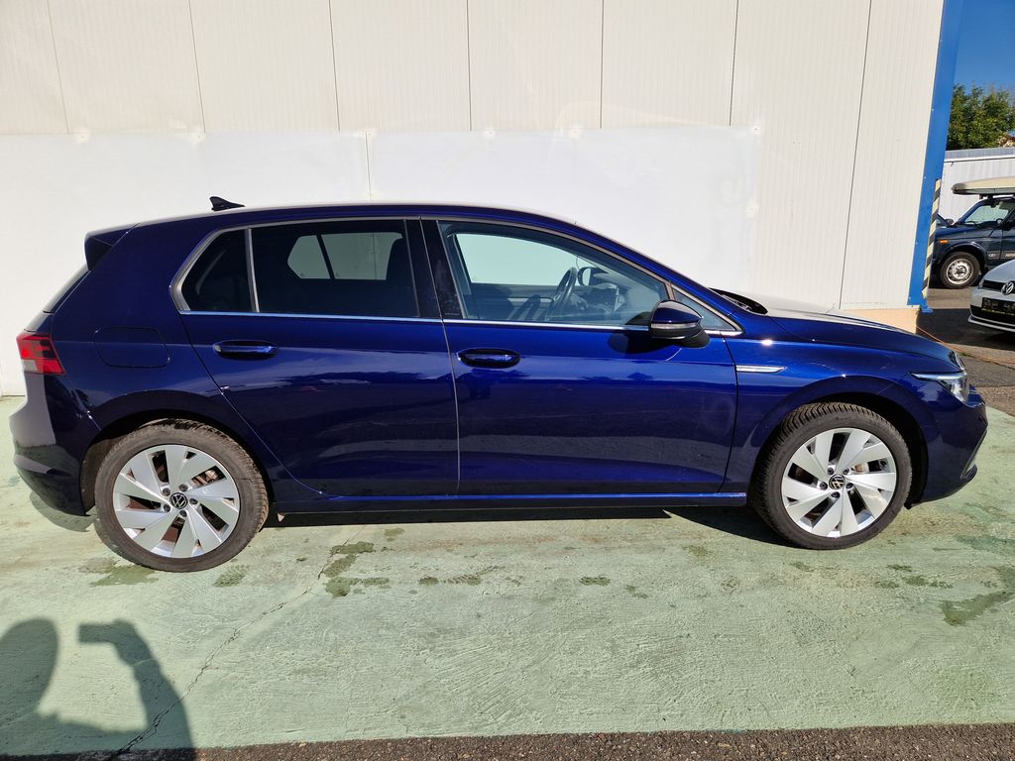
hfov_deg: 73.9
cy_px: 380
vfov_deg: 58.9
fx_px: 674
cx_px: 508
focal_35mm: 23
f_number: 1.8
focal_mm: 5.4
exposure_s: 1/2576
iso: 50
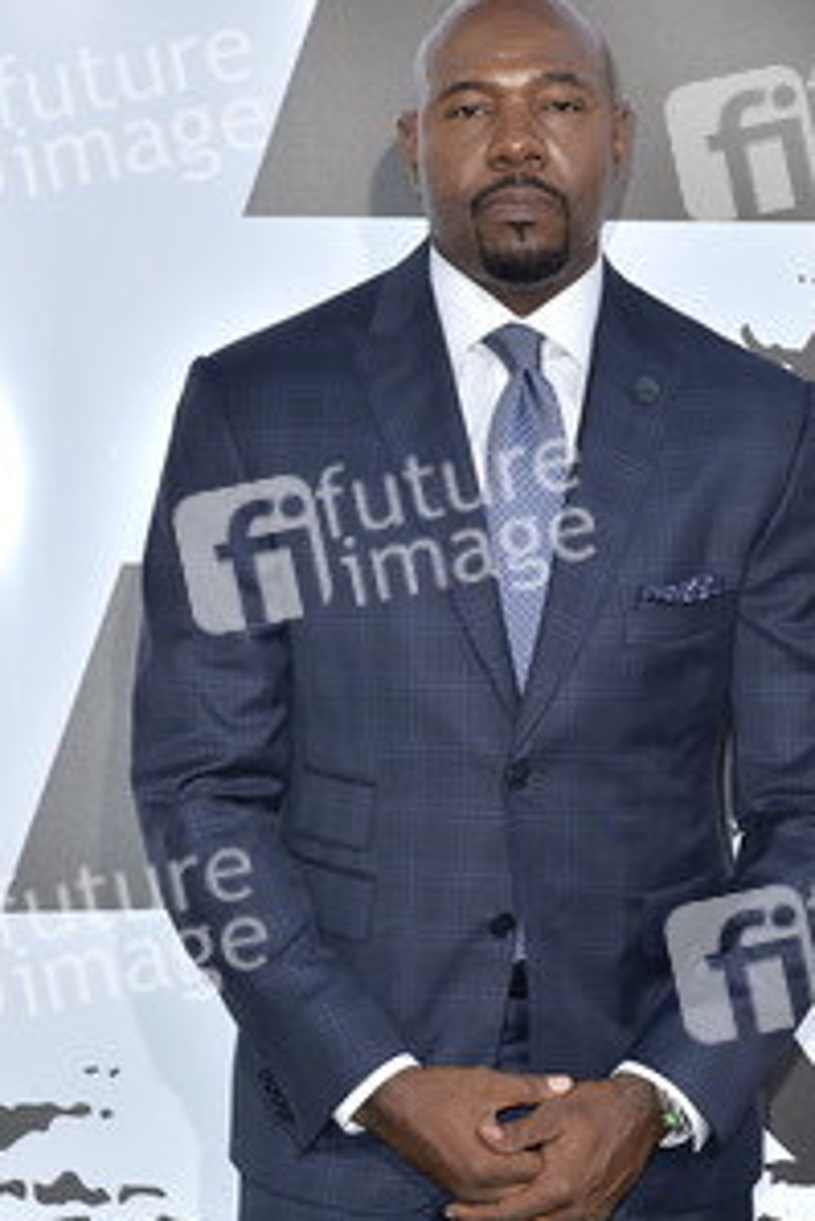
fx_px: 3188
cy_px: 742
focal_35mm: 94
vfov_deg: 21.6
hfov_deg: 14.6
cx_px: 506
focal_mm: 70
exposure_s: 1/200
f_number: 6.3
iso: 250
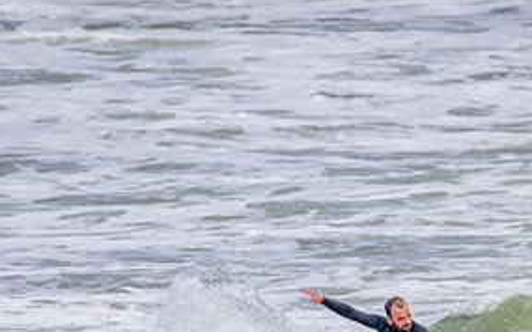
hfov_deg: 1.3
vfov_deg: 0.8
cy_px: 352
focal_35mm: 1661
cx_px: 388
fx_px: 24078
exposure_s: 1/2000
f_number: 11
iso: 900
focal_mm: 800
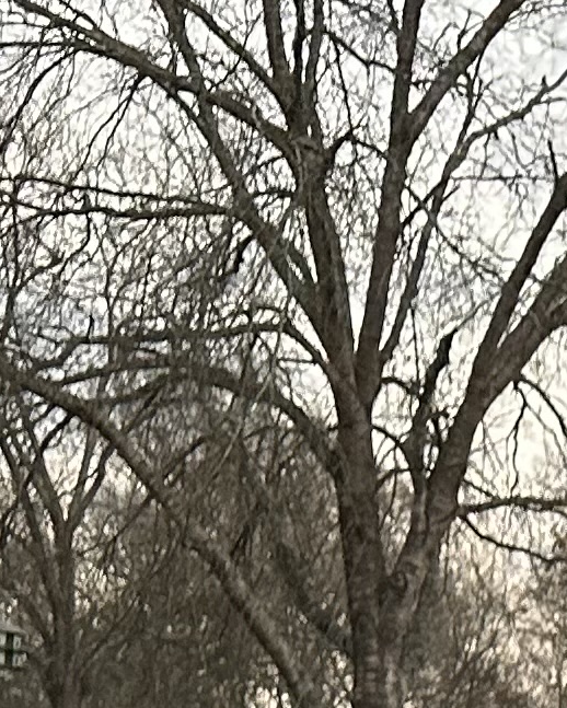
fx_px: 3061
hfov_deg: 10.3
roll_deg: -2.3
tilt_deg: -9.5
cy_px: 1532
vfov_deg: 11.5
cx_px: 799
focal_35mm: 146
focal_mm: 6.86
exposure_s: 1/121
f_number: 1.78
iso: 200
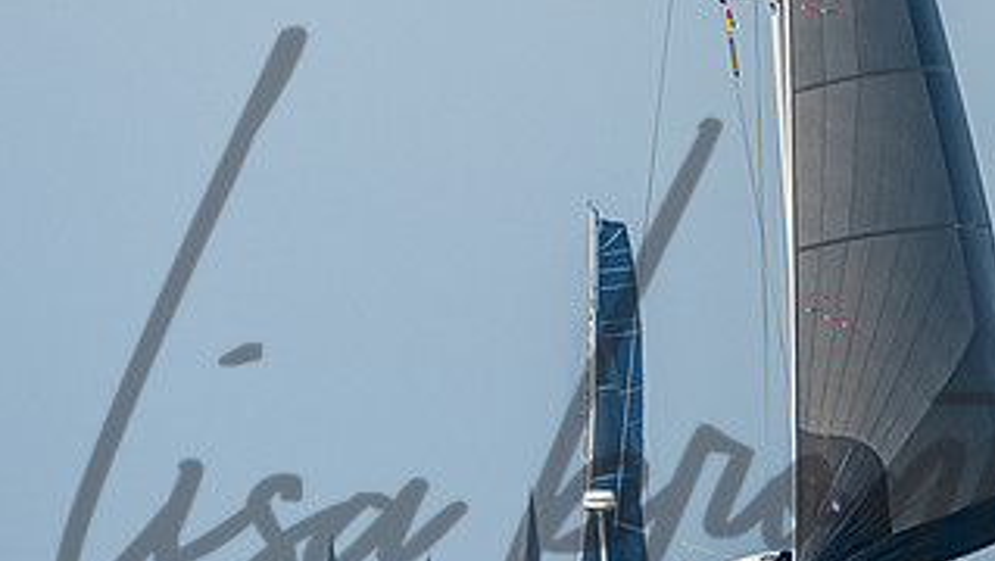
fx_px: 27195
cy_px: 329
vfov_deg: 1.2
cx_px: 593
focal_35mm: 1030
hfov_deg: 2.1
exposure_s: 1/2500
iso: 400
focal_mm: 400
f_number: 7.1
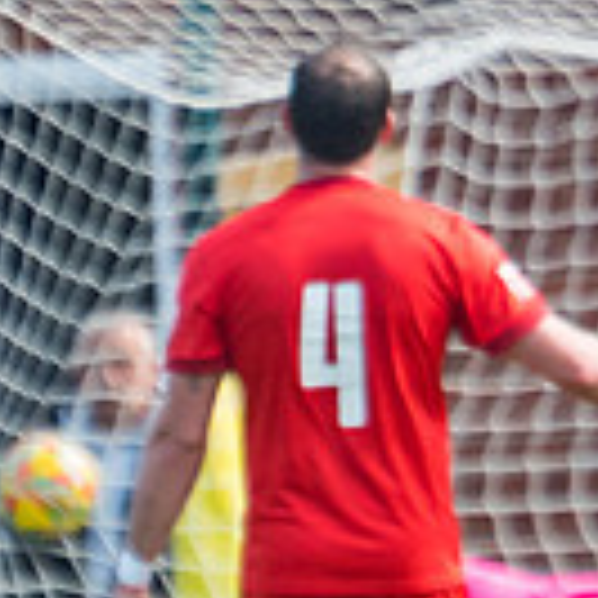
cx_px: 320
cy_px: 654
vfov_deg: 0.9
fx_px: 36588
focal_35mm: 1872
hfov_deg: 0.9
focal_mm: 280
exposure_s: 1/1600
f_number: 4
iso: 400
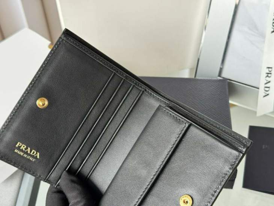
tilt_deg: -46.7
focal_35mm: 48
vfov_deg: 30.2
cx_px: 137
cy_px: 103
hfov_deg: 39.7
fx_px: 380
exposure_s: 1/60
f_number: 1.78
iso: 100
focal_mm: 6.76
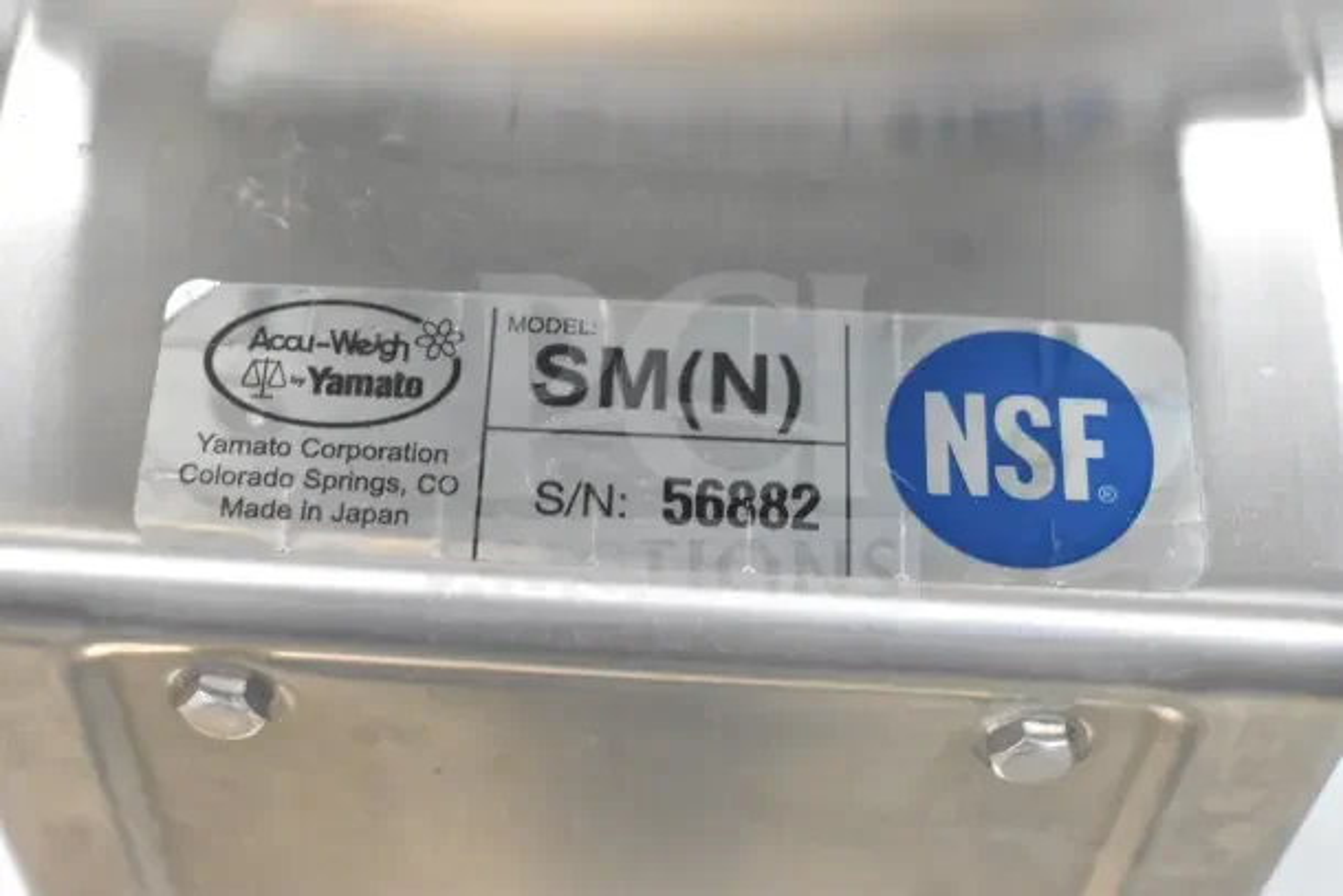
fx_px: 2127
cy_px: 448
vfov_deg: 23.8
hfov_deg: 35.0
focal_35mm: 57
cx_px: 672
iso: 6400
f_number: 5.6
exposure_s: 1/125
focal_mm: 38
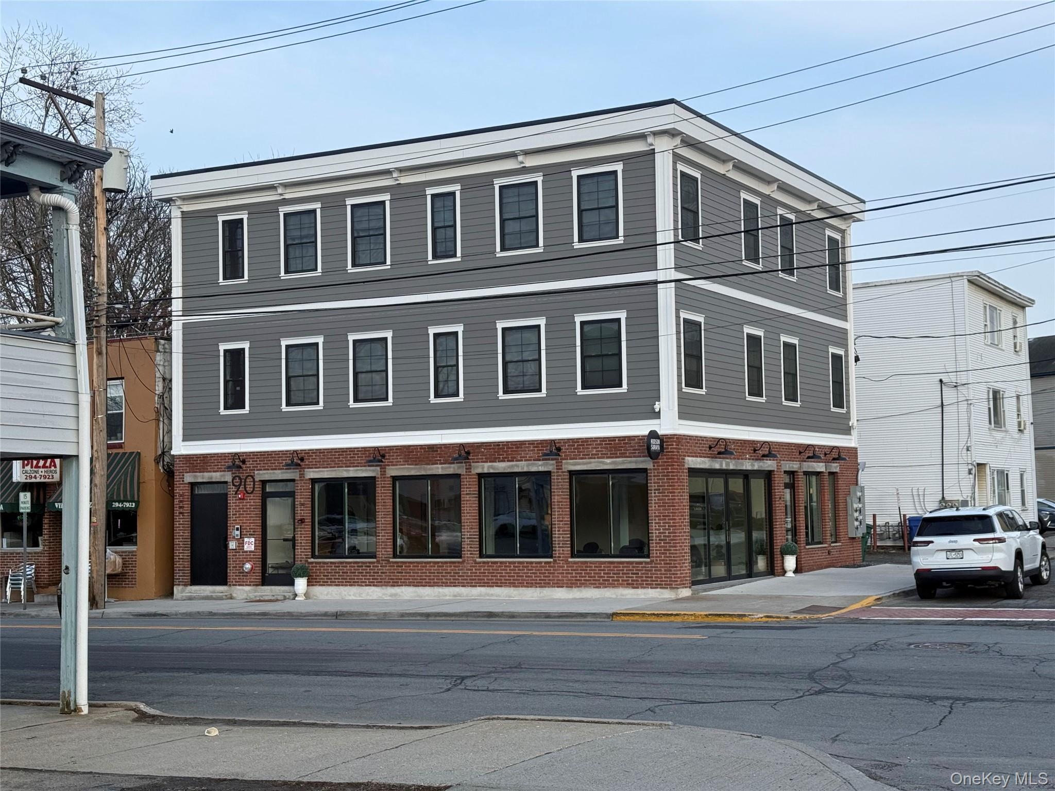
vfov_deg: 30.3
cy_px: 396
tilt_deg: +4.7
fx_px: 1463
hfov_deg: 39.7
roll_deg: +1.1
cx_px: 528
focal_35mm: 48
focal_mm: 6.76
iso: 64
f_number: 1.78
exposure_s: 1/1575
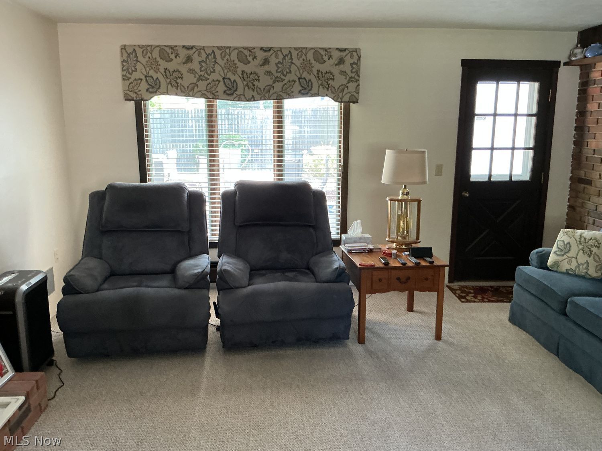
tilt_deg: -10.9
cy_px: 226
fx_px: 504
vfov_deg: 48.2
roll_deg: +0.2
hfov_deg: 61.7
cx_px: 301
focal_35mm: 29
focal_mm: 3
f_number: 1.8
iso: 250
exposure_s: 1/60
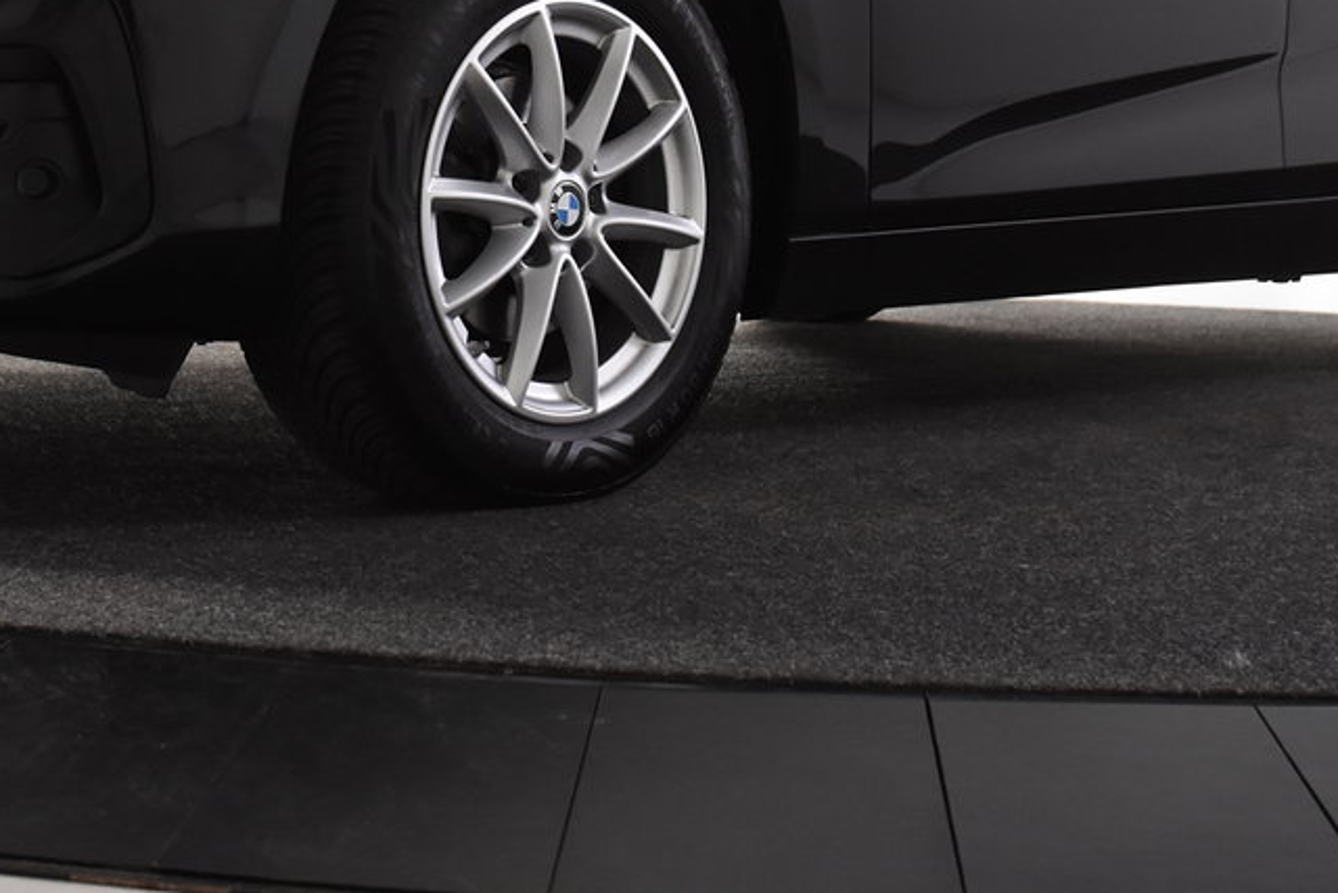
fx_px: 2676
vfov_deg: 18.5
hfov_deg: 27.9
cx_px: 445
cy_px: 43
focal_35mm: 72
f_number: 4.5
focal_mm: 24
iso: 1600
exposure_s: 1/80
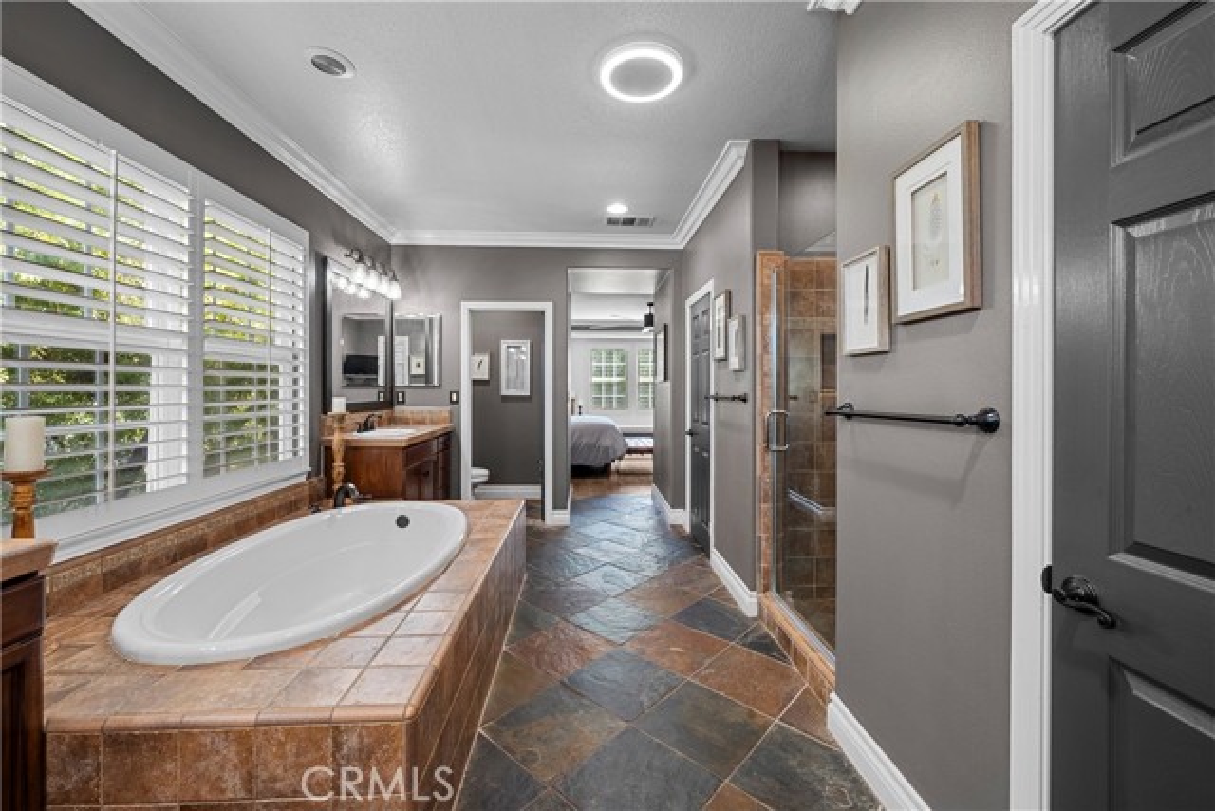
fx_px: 473
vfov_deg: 81.2
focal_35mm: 14
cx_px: 608
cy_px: 406
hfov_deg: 104.2
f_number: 11
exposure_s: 1.6
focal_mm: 14
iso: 100
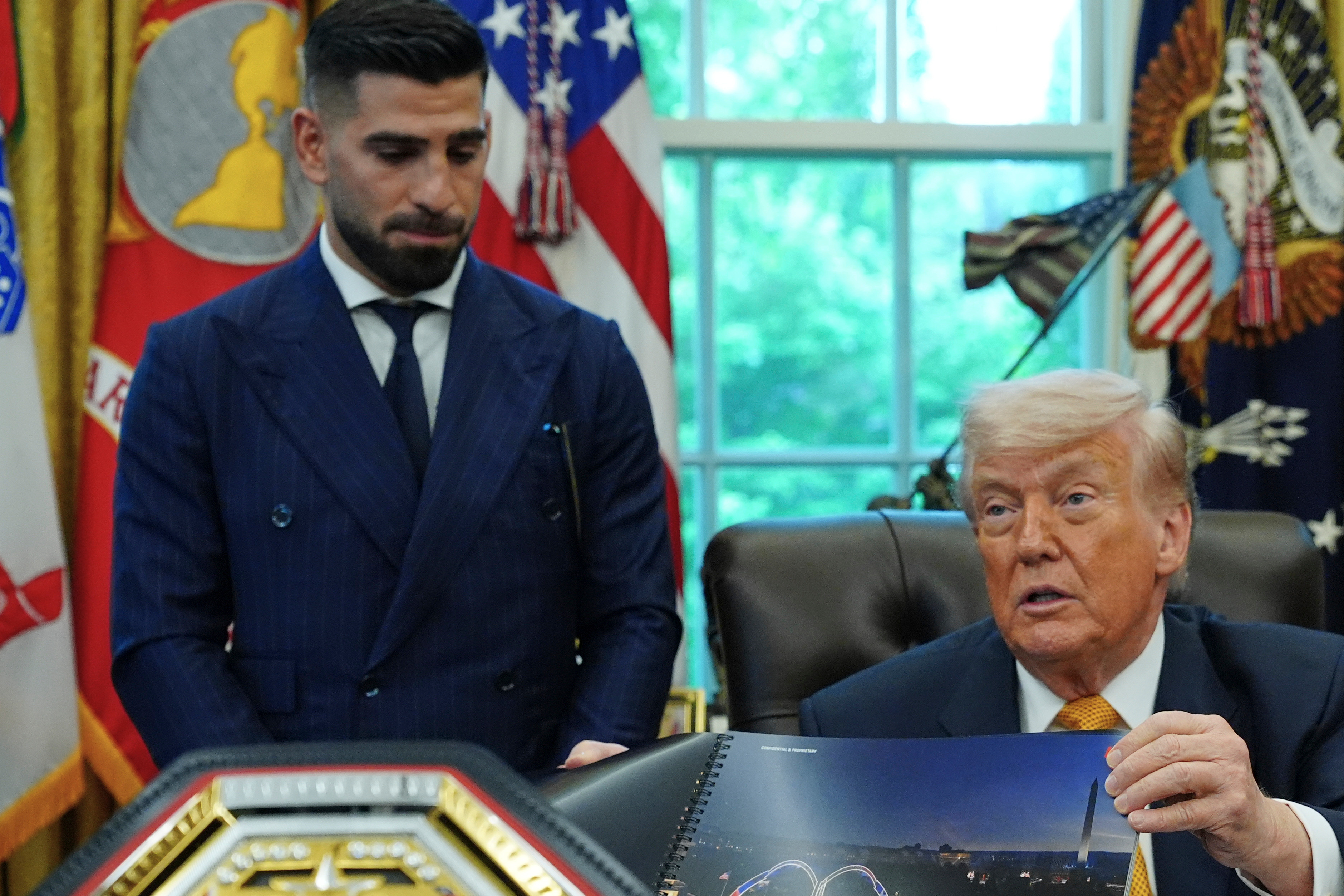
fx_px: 3098
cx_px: 993
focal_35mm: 83
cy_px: 590
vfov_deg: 16.4
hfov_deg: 24.2
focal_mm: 52
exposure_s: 1/320
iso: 3200
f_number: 4
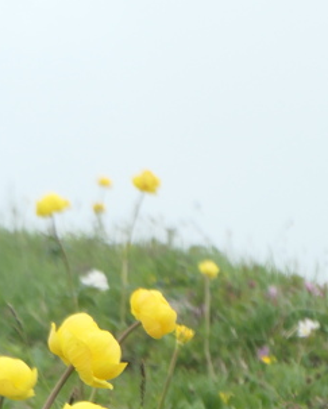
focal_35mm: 130
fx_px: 1575
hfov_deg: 11.8
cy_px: 560
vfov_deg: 14.1
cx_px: 271
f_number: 4
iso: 200
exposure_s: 1/1000
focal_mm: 15.4
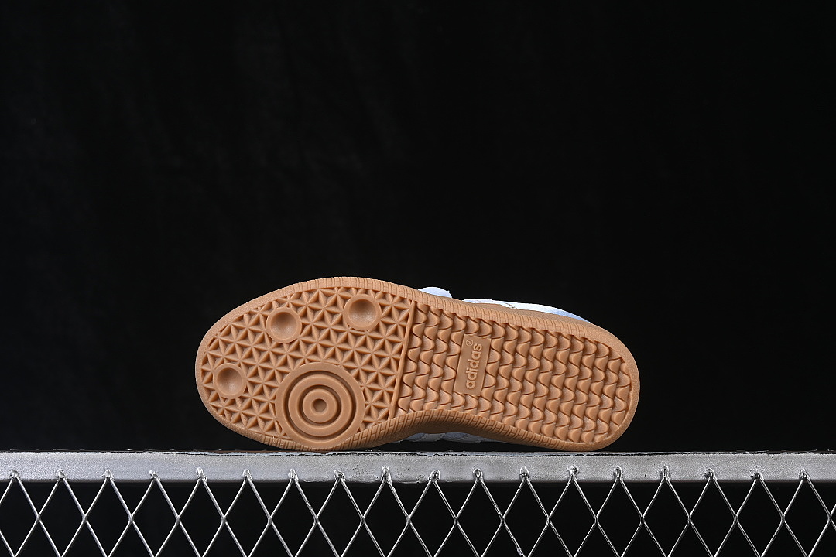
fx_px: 1742
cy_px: 278
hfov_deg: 27.0
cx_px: 418
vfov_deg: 18.2
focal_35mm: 75
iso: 160
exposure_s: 1/80
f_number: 8
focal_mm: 50
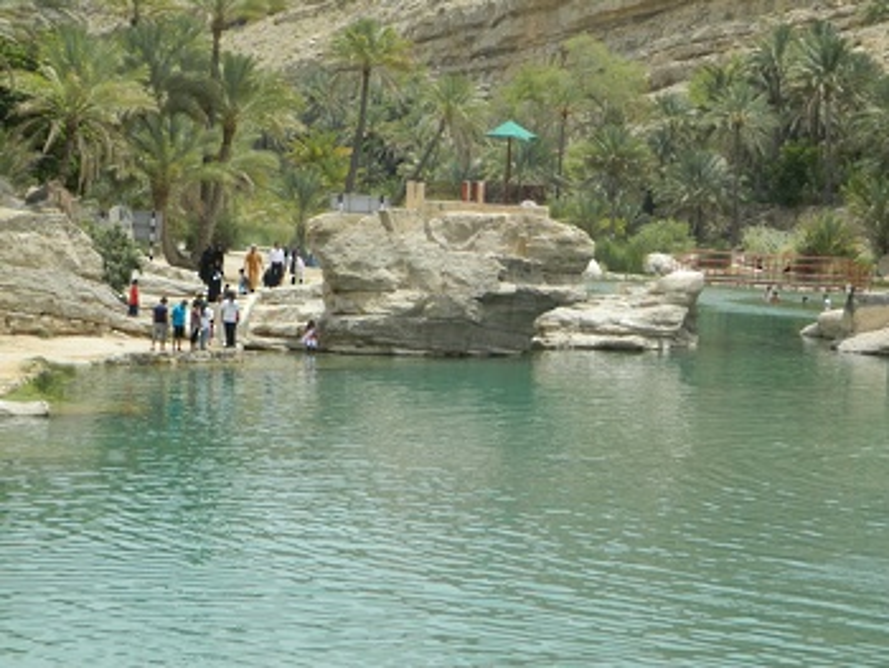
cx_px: 444
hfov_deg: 19.1
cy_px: 334
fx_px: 2647
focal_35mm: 103
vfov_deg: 14.4
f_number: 4.5
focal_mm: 18.6
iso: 110
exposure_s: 1/640
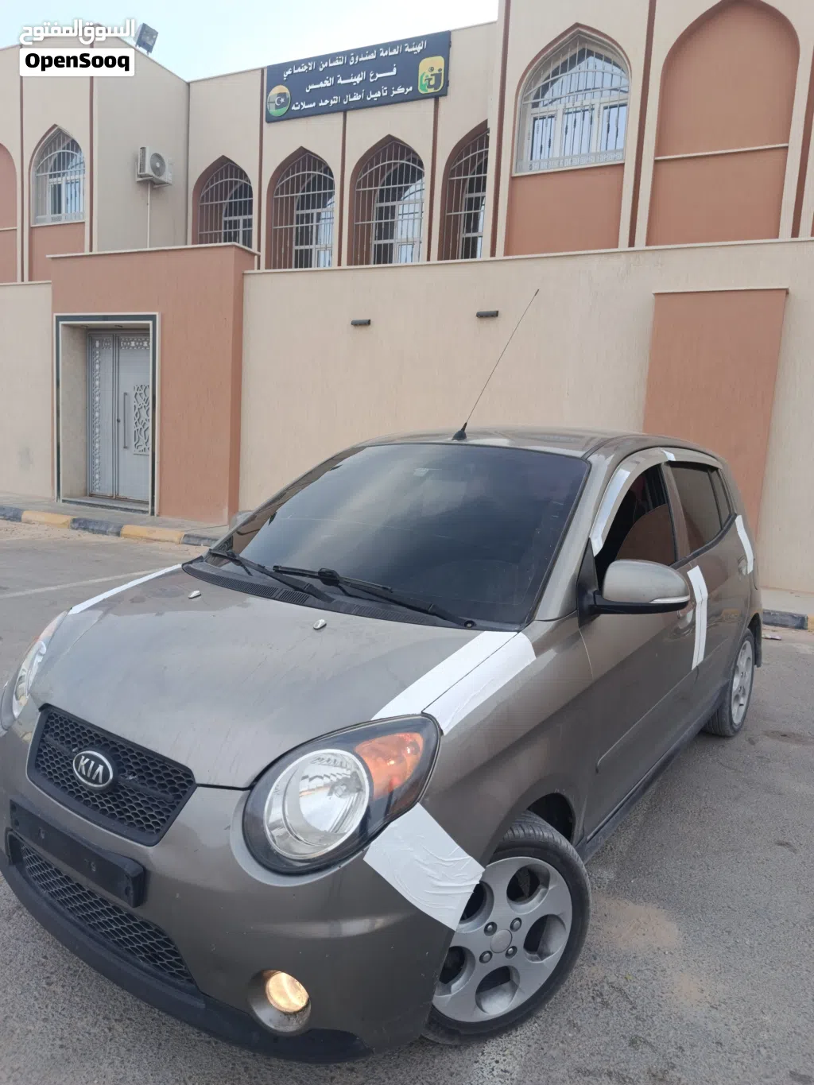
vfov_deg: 71.6
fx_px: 752
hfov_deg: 56.8
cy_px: 542
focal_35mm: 24
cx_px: 407
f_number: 1.7
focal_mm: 5.24
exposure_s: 1/163
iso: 50
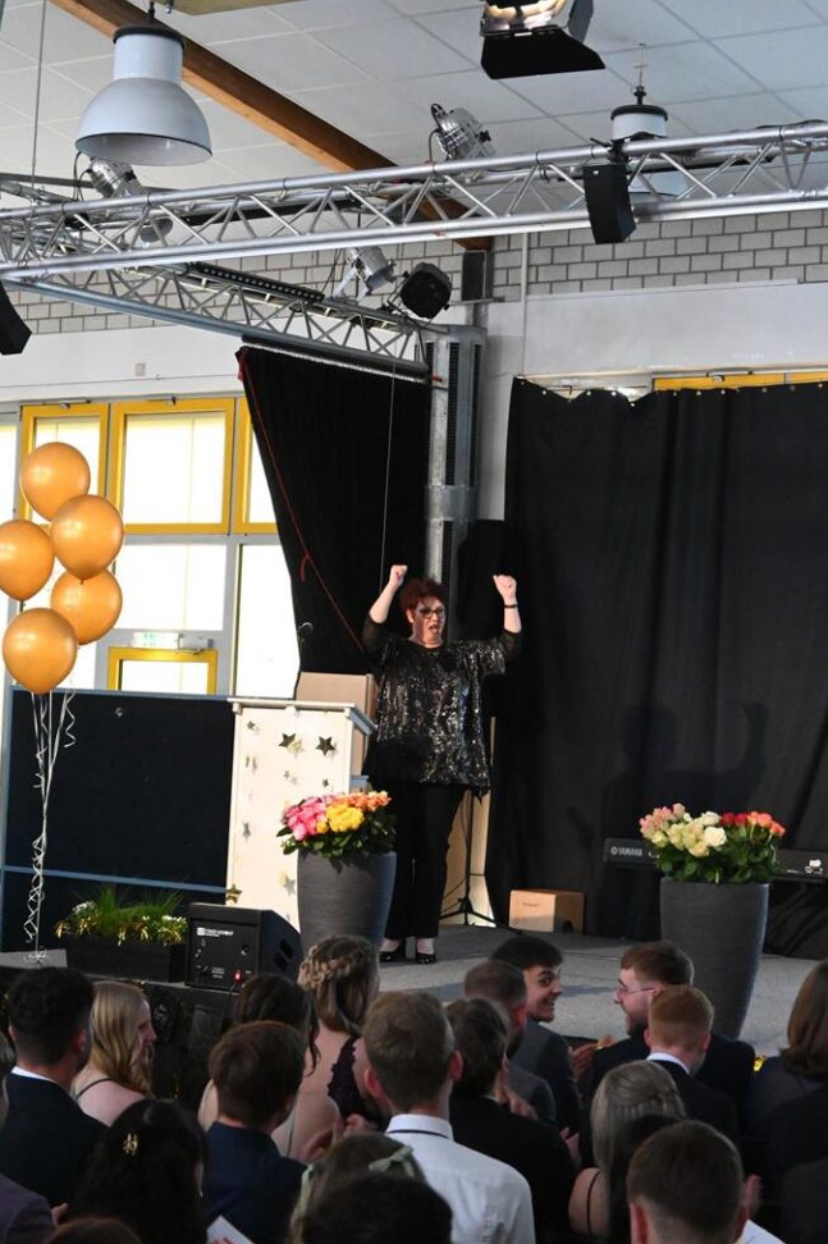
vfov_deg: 25.7
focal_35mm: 79
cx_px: 434
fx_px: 2728
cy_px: 607
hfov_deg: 17.3
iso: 9000
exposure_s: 1/80
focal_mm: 50
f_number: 6.3
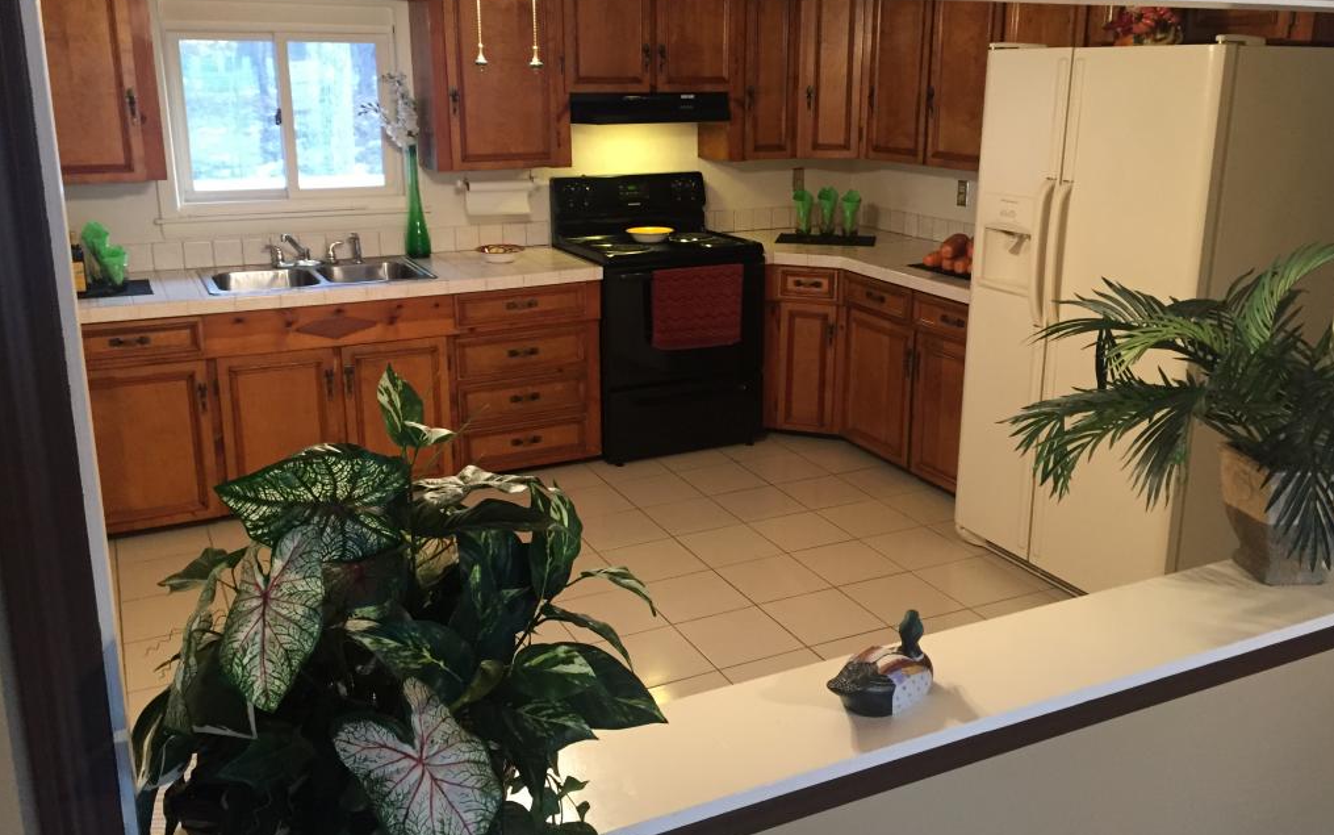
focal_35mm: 31
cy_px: 359
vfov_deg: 40.5
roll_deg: +0.8
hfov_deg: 61.2
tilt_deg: -13.7
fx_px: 1127
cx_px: 670
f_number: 2.2
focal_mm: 4.15
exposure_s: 1/30
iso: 200
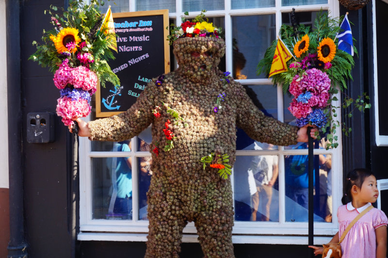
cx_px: 194
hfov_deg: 32.7
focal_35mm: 62
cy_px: 129
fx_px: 662
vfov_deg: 22.0
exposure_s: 1/80
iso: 100
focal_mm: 41
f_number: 5.6
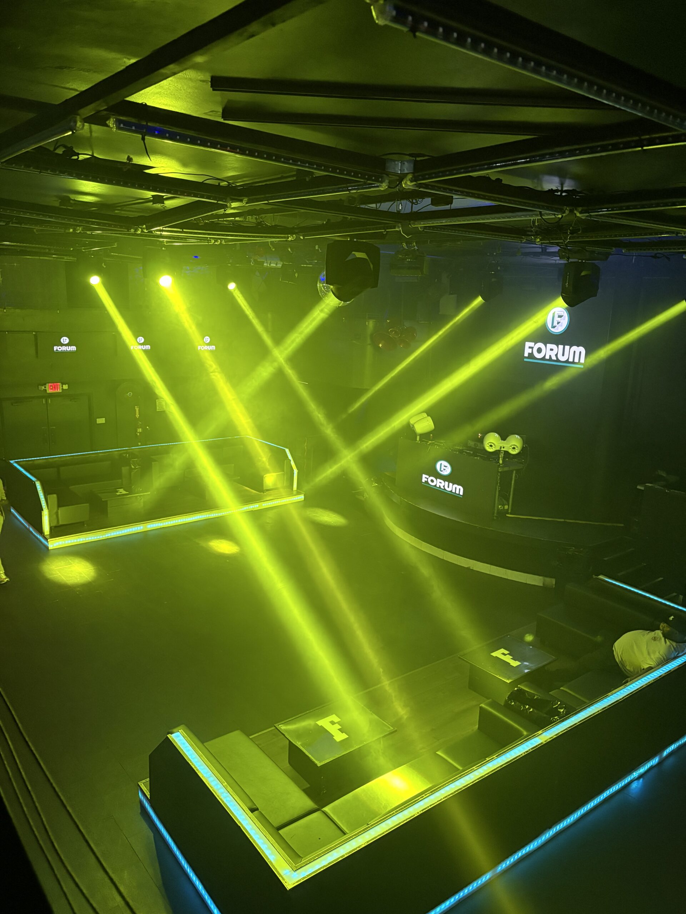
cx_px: 343
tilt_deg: -13.6
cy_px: 457
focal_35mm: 26
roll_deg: -1.8
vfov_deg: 67.3
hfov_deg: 53.1
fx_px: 687
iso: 500
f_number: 1.6
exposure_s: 1/40
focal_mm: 5.96
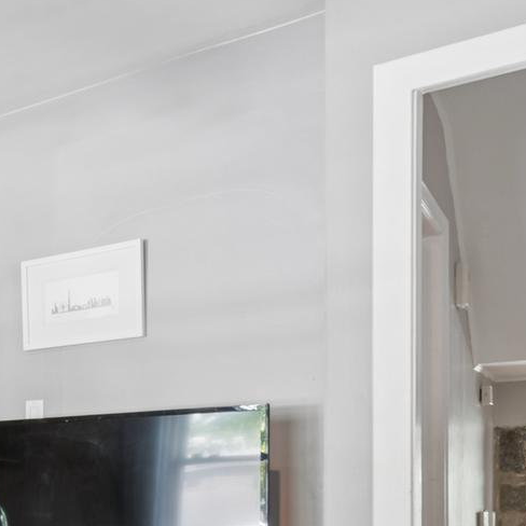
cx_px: -97
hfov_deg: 29.5
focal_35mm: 50
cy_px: 488
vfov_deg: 32.1
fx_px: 860
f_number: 9
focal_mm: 14
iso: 250
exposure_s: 1/6
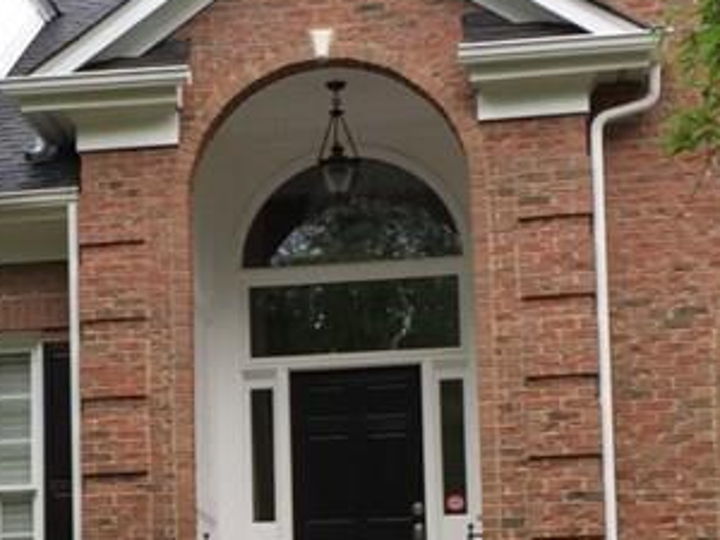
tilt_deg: +7.9
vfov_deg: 14.8
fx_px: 2059
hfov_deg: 19.5
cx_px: 98
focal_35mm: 99
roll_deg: -0.1
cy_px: 463
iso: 32
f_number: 2.2
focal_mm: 4.15
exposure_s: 1/128
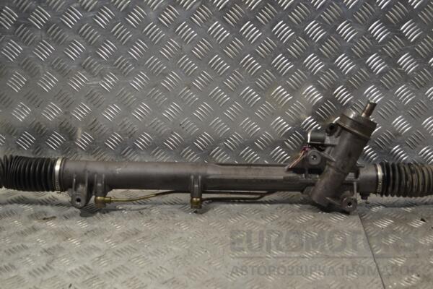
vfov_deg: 28.1
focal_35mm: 48
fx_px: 577
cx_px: 216
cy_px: 144
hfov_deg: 41.1
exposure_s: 1/30
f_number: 4.8
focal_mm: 32
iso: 125
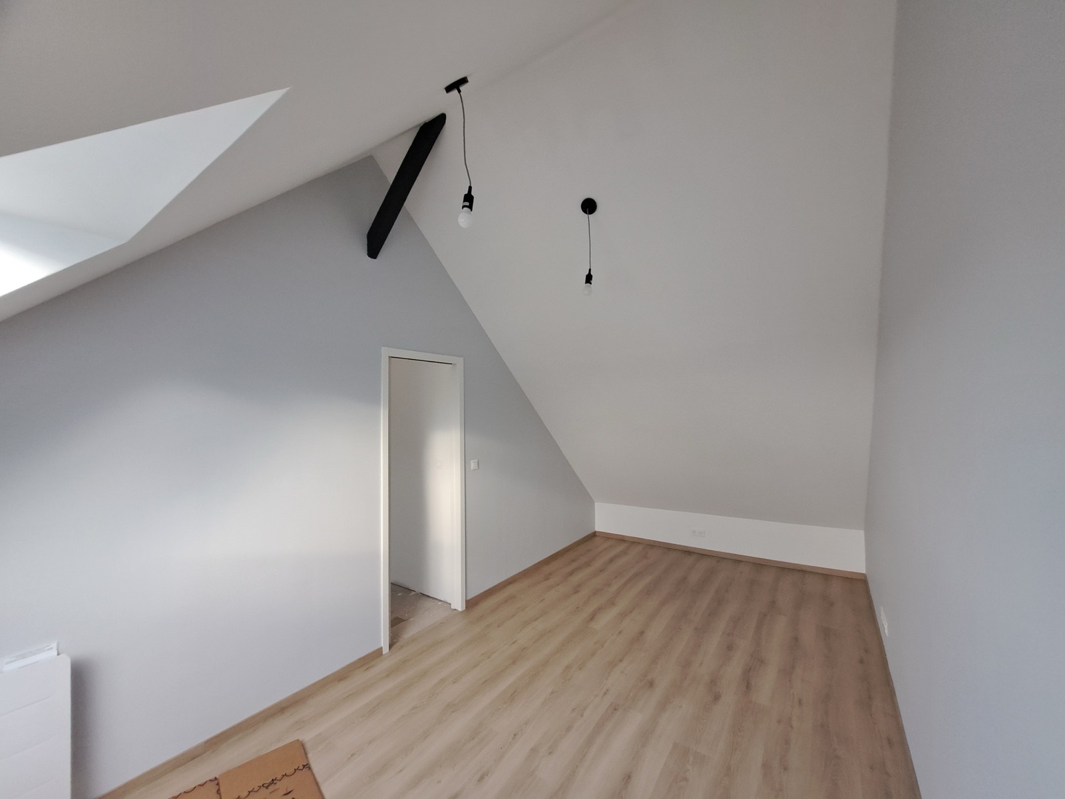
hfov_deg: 106.2
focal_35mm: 13
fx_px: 400
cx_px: 532
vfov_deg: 89.9
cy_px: 400
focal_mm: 1.74
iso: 160
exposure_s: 1/50
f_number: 2.2
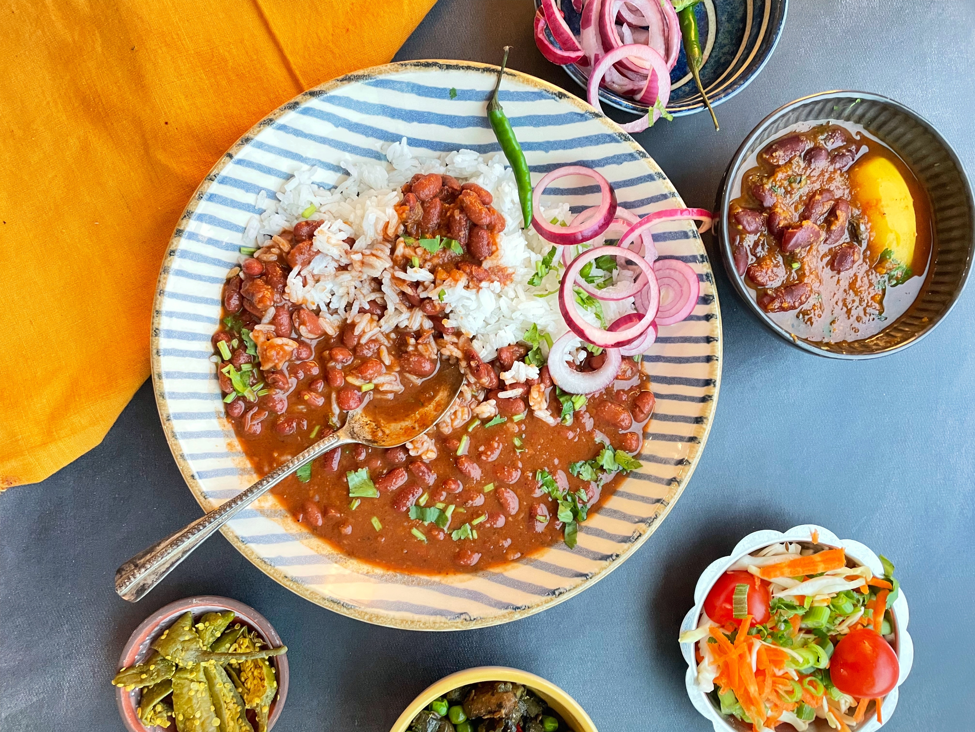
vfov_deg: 53.1
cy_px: 366
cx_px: 488
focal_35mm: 26
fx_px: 732
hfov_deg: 67.3
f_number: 1.6
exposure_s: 1/50
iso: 400
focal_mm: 4.2
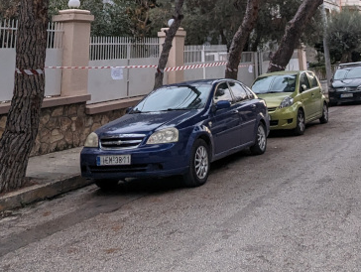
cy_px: -75
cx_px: 256
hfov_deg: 42.0
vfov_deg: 27.8
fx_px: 459
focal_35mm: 44
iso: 123
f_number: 2.2
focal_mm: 2.35
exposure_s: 1/108
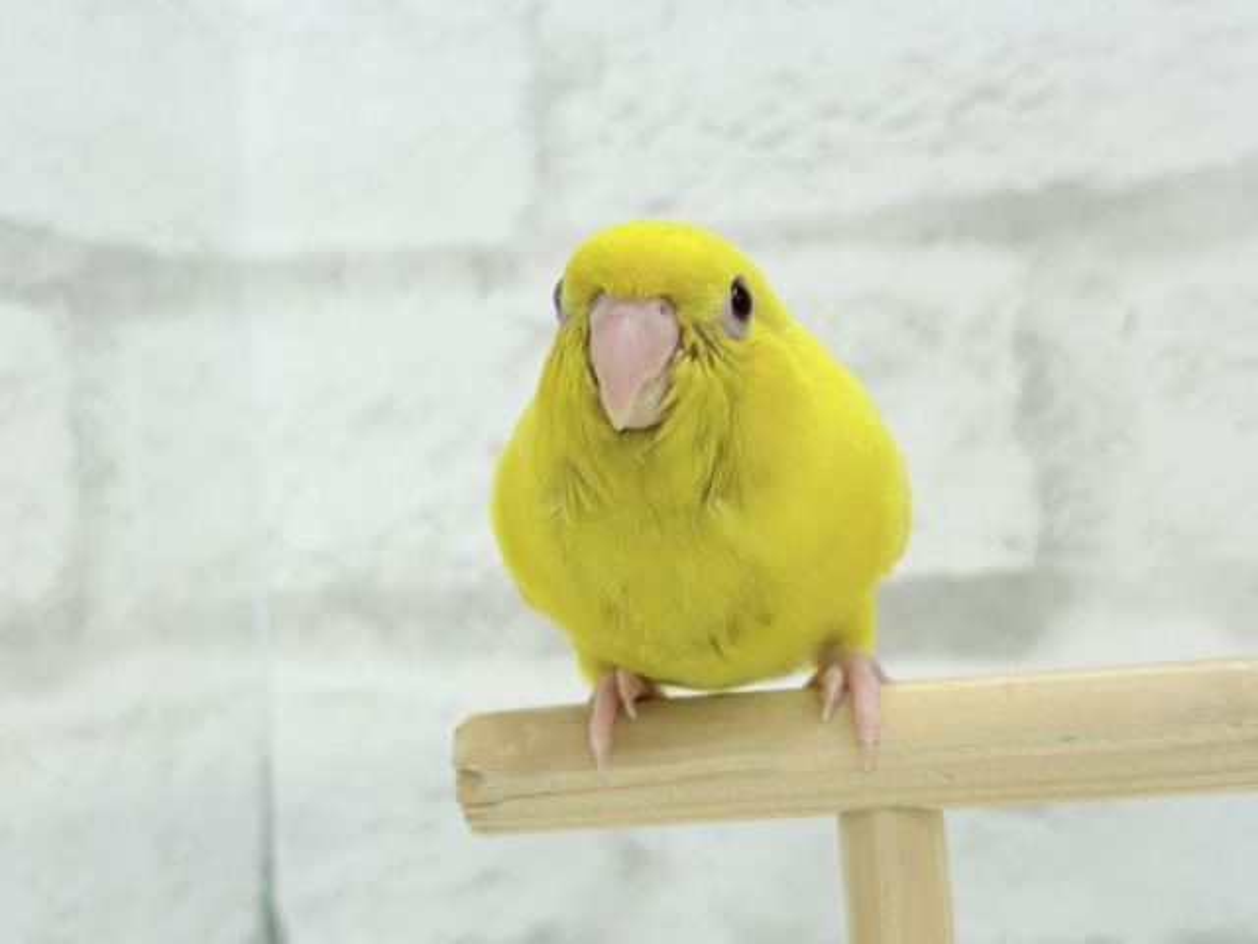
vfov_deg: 28.0
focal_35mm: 52
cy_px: 472
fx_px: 1890
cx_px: 629
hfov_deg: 36.8
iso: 32
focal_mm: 5.96
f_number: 1.6
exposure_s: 1/50
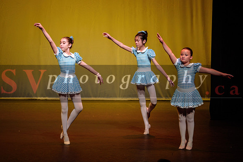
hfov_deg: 11.8
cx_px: 107
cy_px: 91
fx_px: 1173
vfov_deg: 7.9
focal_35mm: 174
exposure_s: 1/640
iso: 1250
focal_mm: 155
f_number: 2.8
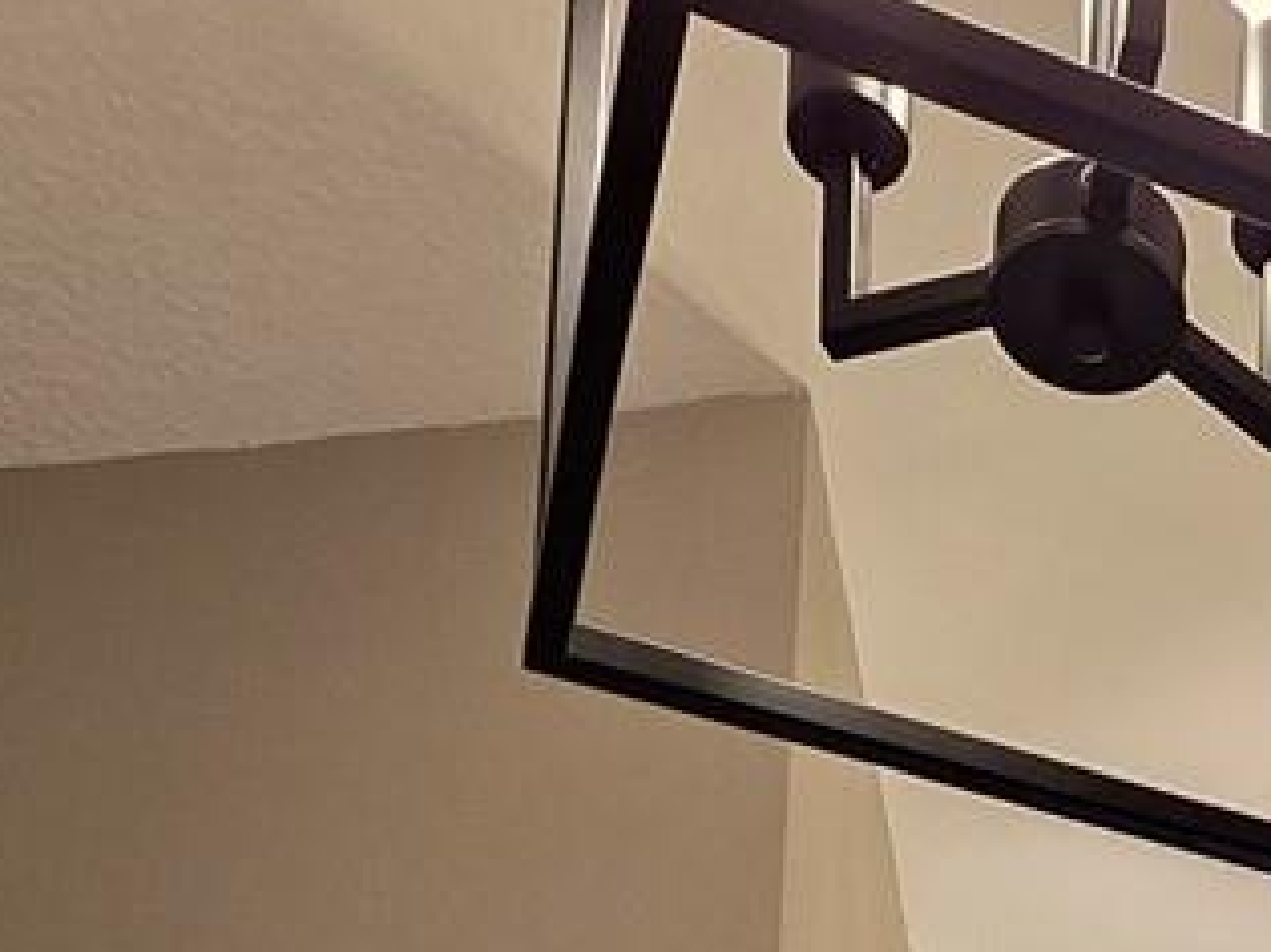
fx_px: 2422
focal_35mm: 66
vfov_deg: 14.7
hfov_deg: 27.0
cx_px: 1392
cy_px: 2247
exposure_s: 1/60
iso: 125
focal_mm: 2.2
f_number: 2.2
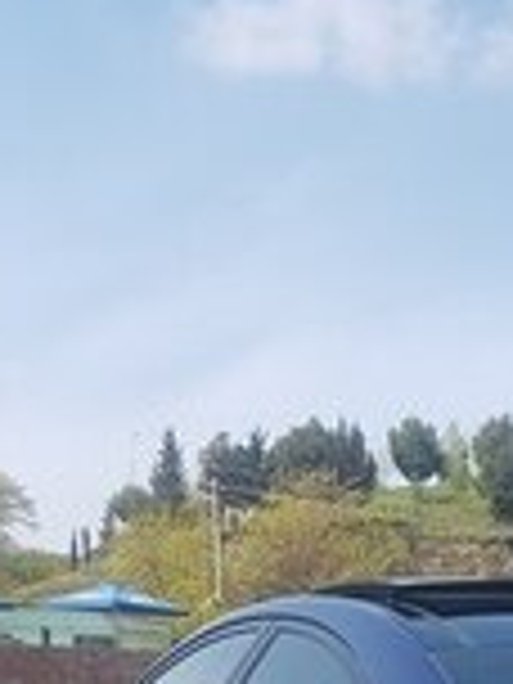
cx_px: 720
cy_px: 864
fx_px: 1680
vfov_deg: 21.1
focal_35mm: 85
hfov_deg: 16.2
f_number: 1.7
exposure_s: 1/1460
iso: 40
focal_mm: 4.2
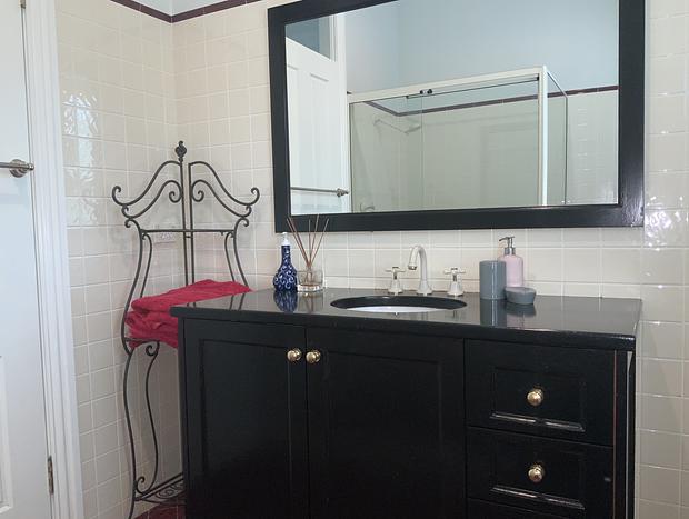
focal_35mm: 29
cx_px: 344
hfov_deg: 61.6
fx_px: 578
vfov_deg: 48.3
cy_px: 260
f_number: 1.8
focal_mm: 3
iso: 50
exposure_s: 1/50
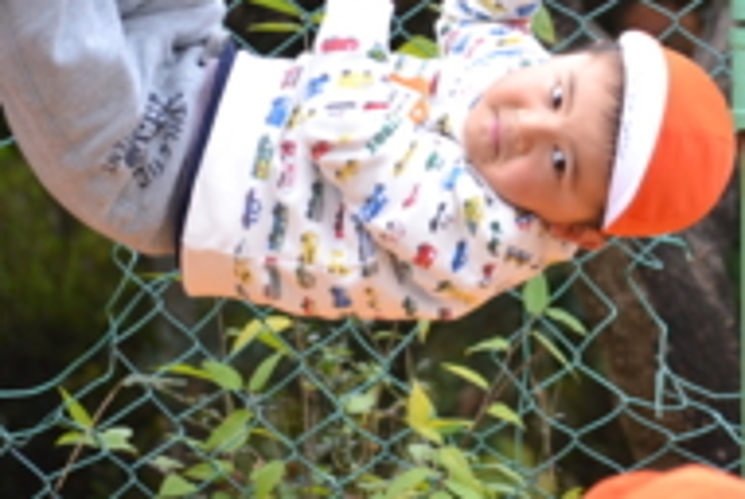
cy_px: 173
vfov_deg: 3.3
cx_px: 608
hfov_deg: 4.9
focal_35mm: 423
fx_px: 8768
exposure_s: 1/125
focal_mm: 135
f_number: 5.6
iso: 320
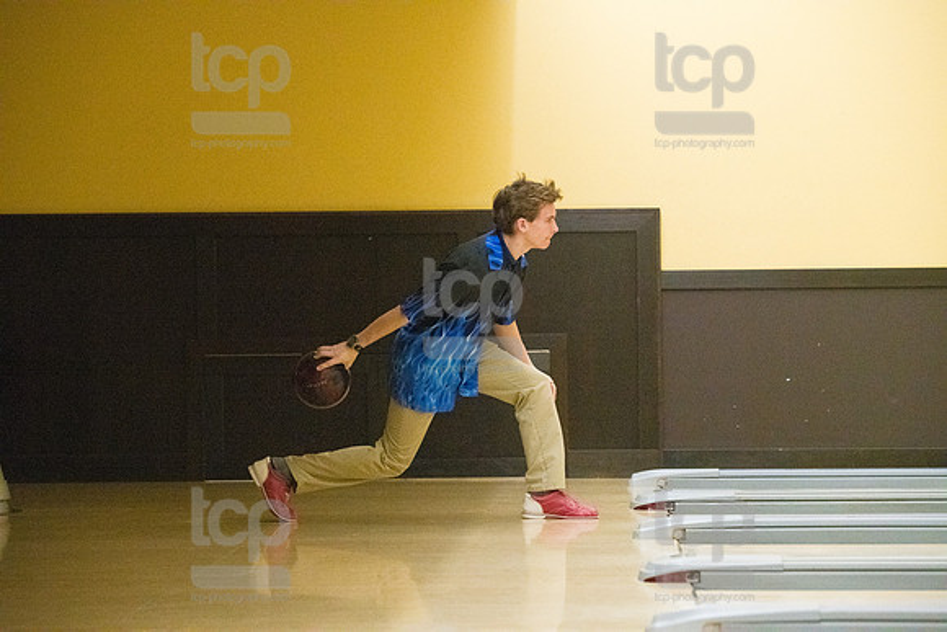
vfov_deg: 11.2
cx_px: 474
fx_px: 3210
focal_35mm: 122
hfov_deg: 16.8
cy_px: 316
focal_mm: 122
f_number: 4.5
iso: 10000
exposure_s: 1/1000
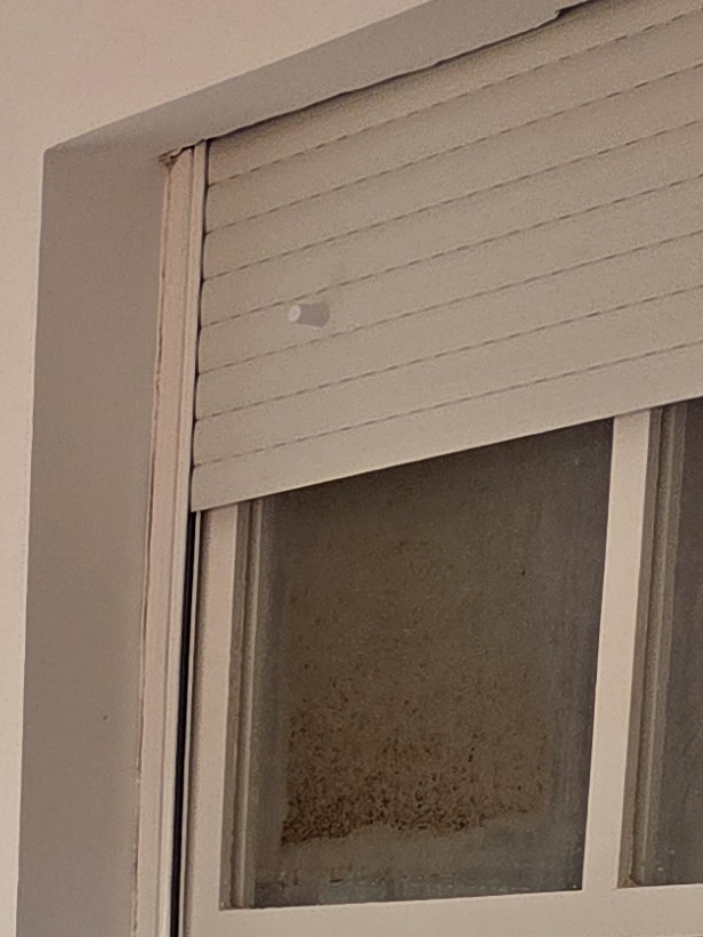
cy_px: 1397
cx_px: -597
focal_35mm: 112
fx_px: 3032
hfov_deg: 12.1
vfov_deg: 16.1
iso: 50
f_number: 1.8
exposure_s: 1/359
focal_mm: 5.4
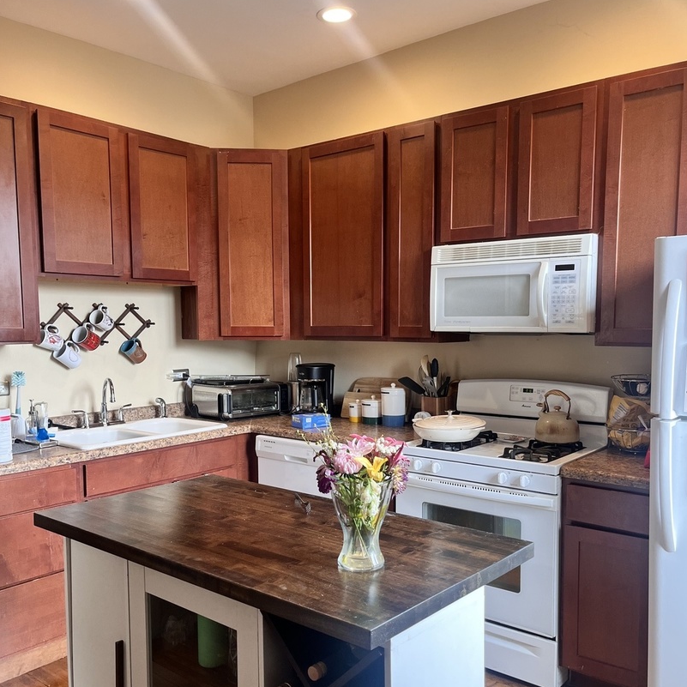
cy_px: 378
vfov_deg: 52.4
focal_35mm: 31
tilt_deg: -4.7
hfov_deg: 52.5
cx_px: 347
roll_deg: -1.2
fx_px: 696
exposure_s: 1/120
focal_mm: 5.1
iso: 125
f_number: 1.6
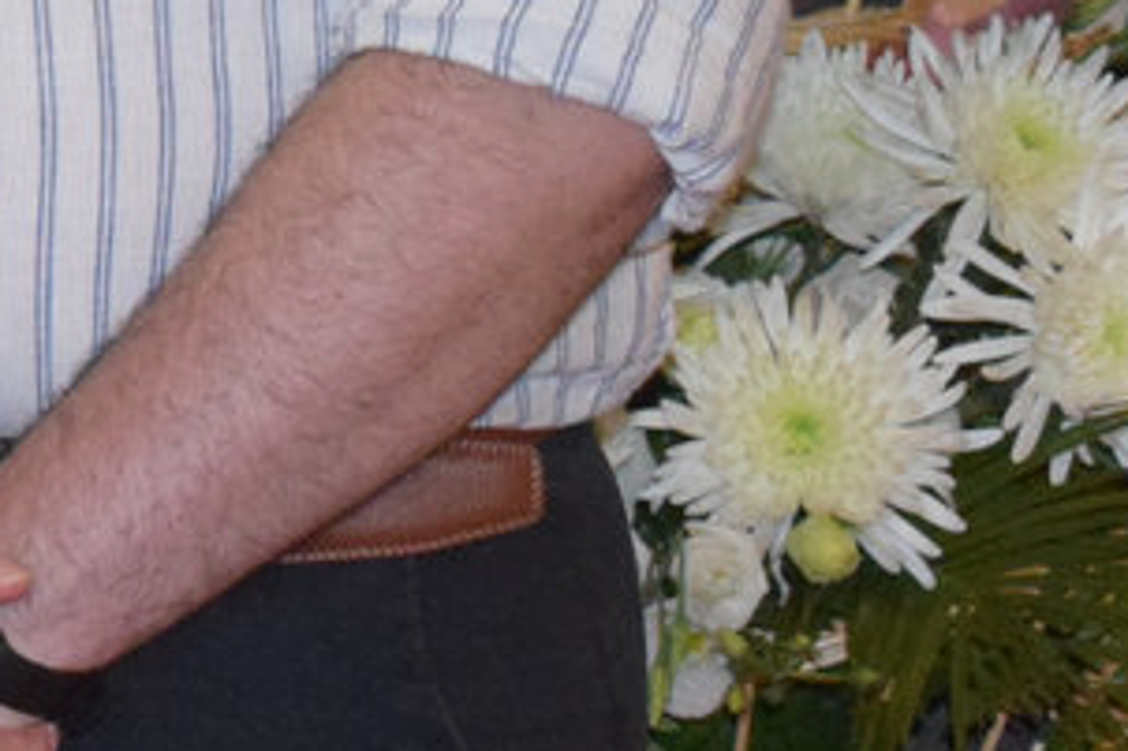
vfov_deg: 4.0
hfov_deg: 5.9
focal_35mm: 338
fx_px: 10584
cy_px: -706
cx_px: -1348
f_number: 5
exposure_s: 1/60
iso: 3200
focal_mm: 42
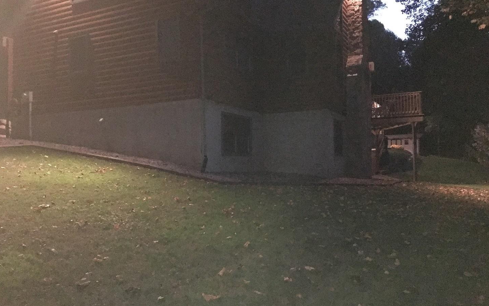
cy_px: 151
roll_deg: +0.6
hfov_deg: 61.2
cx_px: 243
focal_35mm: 31
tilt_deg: +3.1
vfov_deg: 40.6
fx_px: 413
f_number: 2.2
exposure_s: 1/16
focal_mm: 4.15
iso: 2000
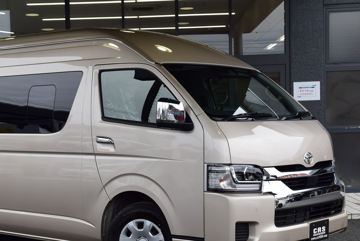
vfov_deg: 19.0
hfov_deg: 28.0
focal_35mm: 72
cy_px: 164
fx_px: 718
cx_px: 119
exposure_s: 1/400
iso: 400
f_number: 11
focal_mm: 31
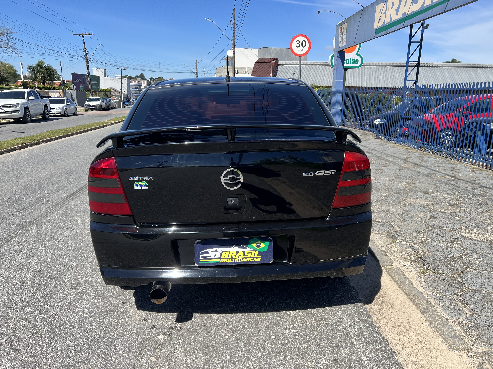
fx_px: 370
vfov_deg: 53.1
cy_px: 184
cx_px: 246
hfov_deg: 67.3
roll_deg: -1.4
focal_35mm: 26
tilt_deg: -14.4
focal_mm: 5.7
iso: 50
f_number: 1.5
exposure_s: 1/2841
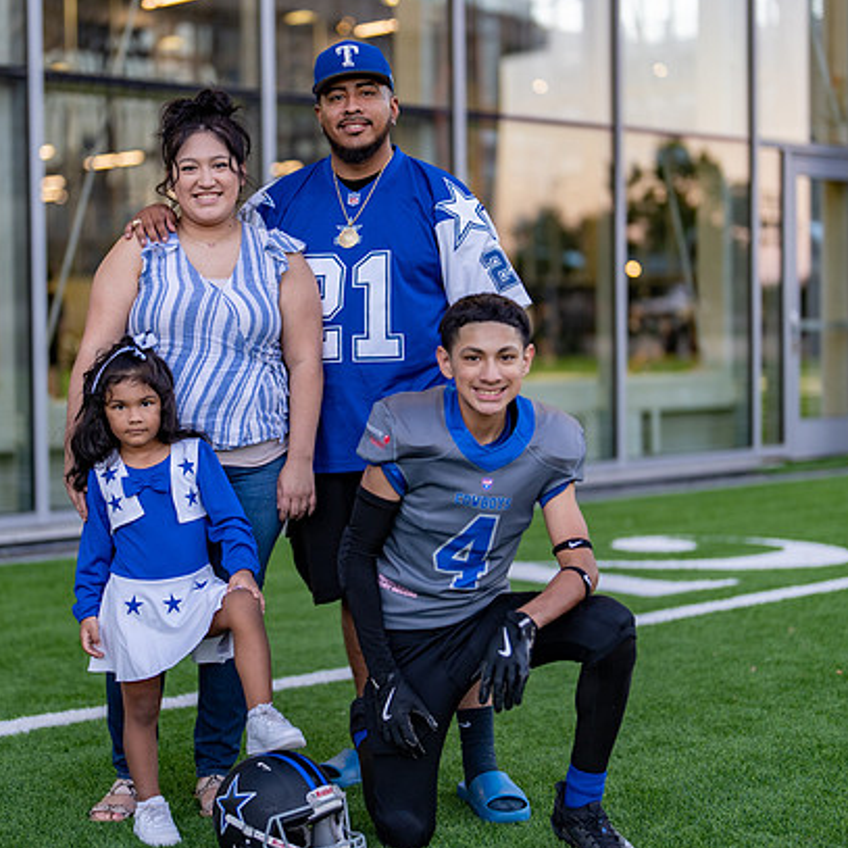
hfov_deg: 25.0
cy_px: 399
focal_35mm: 69
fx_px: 1912
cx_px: 337
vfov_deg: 25.0
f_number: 1.2
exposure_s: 1/320
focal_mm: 50
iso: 250
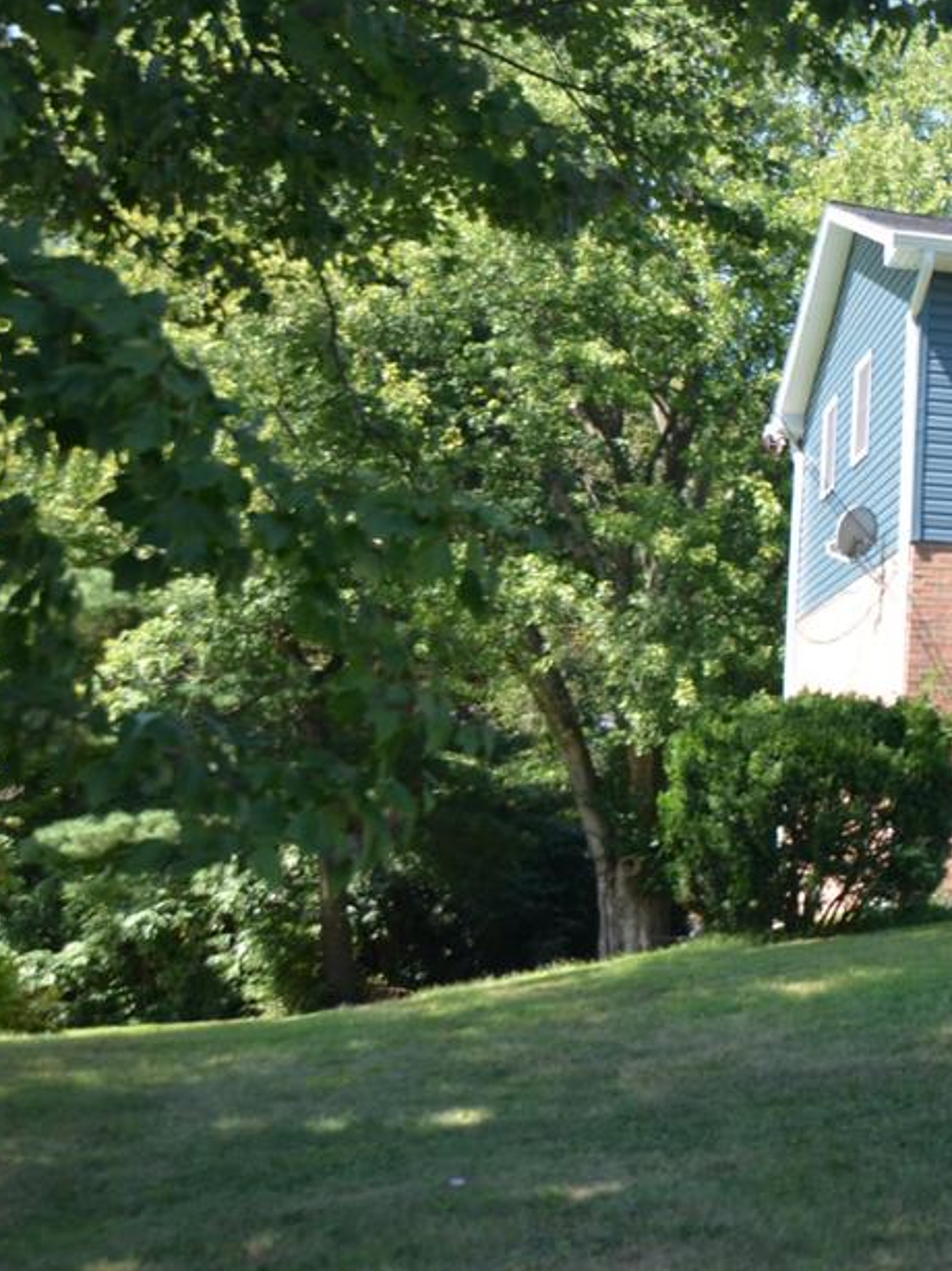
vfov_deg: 35.5
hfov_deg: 22.2
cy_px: 539
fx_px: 1982
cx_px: 1432
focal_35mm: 54
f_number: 6.3
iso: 100
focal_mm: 16
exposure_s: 1/160
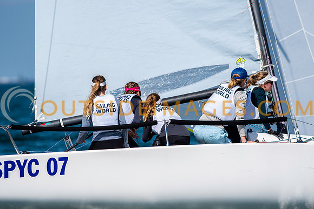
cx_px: 157
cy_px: 104
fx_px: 3926
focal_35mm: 450
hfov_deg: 4.6
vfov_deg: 3.1
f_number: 5
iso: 200
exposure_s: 1/4000
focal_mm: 300
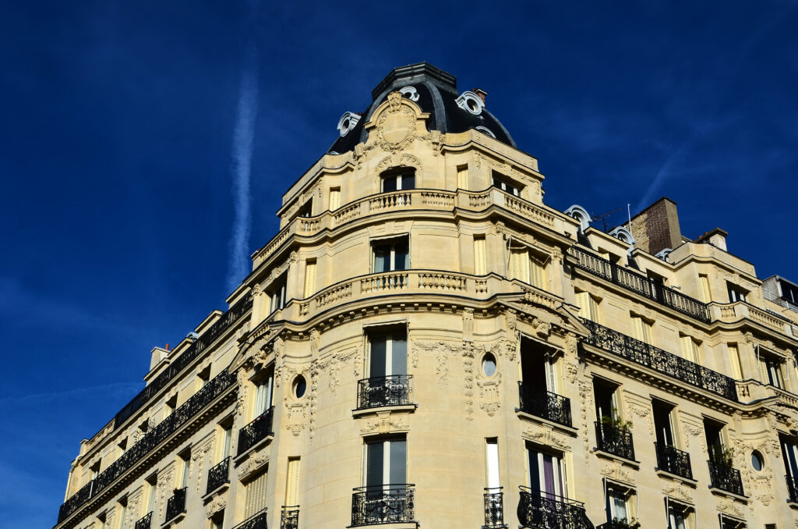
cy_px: 264
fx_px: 962
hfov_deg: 45.0
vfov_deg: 30.7
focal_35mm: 44
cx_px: 399
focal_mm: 29
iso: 125
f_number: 14
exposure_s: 1/320
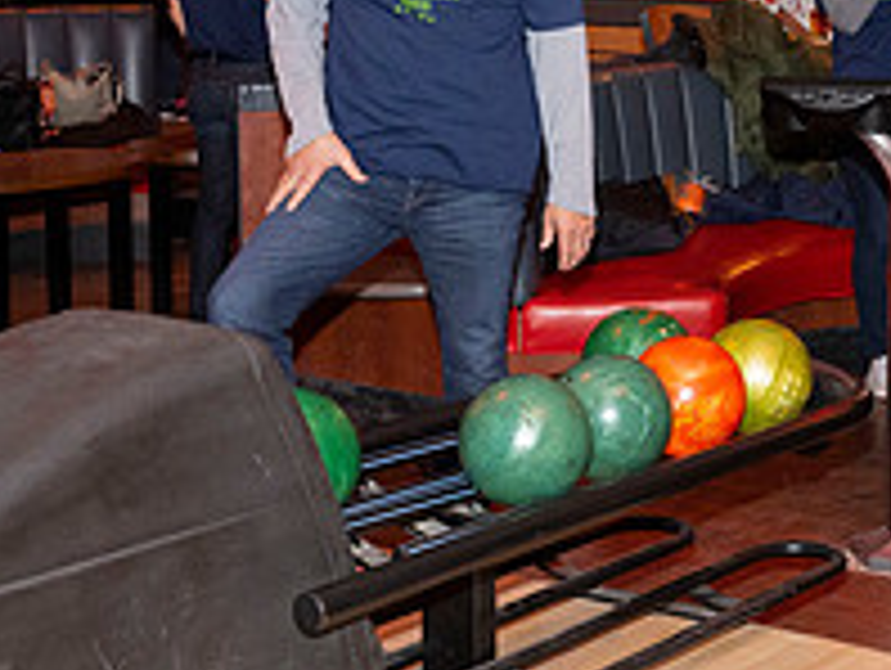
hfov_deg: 20.7
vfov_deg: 16.3
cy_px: 137
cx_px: 972
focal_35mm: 90
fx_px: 2319
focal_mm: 32
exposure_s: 1/100
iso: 2000
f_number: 5.6
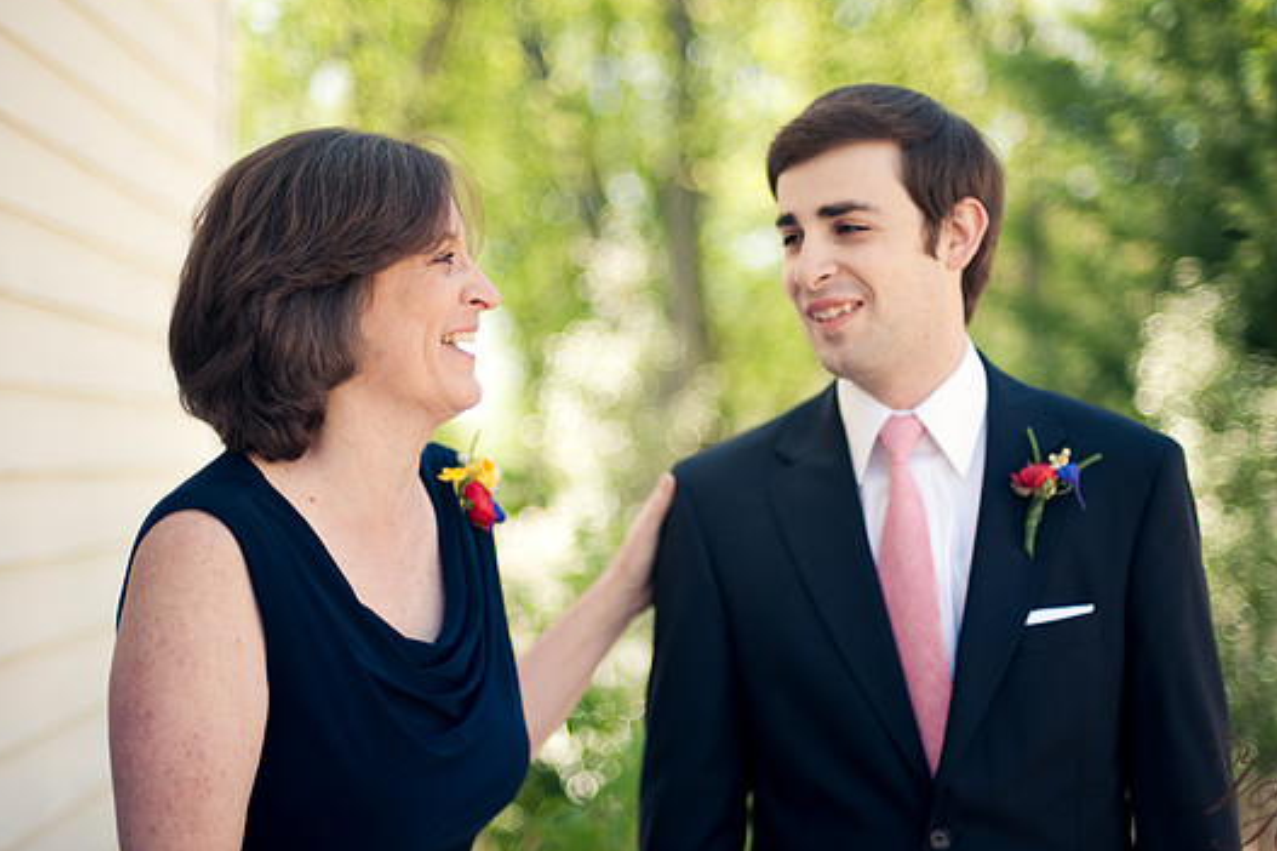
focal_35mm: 55
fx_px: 1950
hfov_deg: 36.3
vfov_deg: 24.6
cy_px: 432
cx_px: 664
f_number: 1.4
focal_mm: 50
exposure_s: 1/1600
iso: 200
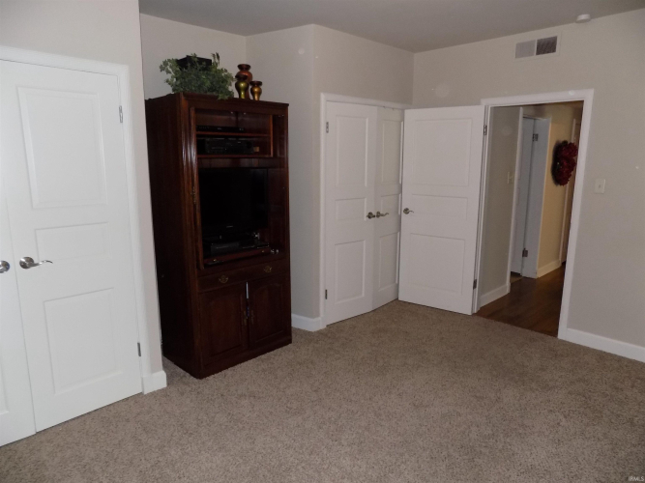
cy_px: 242
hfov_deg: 73.9
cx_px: 322
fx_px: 428
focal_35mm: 23
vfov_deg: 58.9
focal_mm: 4
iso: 200
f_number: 3.1
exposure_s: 1/30
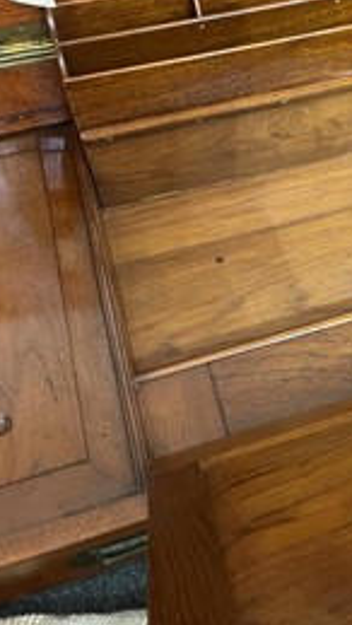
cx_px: 304
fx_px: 696
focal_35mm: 42
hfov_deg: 27.6
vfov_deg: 47.8
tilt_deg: -52.9
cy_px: 227
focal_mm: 5.1
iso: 500
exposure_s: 1/25
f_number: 1.6
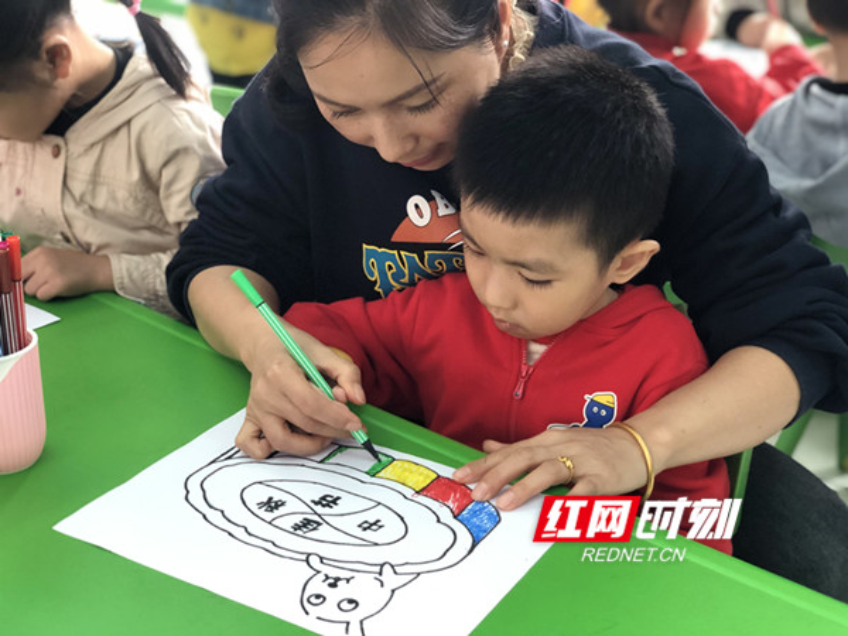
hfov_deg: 36.8
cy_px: 318
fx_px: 1274
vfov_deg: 28.0
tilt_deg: -23.5
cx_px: 424
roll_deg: +0.5
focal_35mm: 52
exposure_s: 1/25
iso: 125
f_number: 2.4
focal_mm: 6
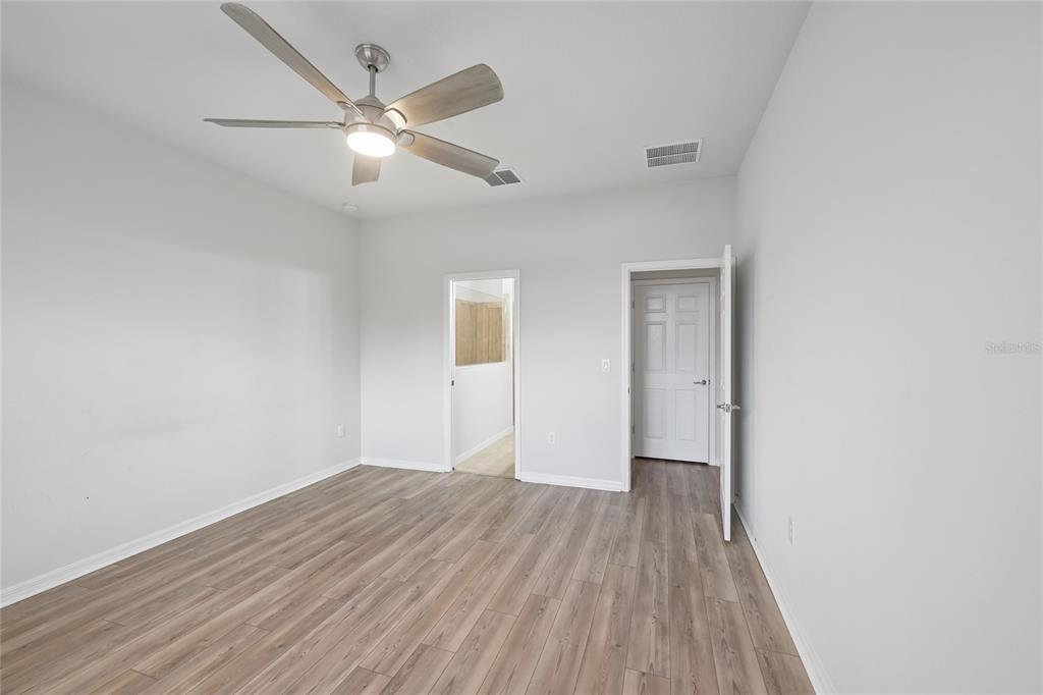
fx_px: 405
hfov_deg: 104.3
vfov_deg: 81.2
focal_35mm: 14
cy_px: 348
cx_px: 522
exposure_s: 1/15
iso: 400
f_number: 8
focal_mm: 14
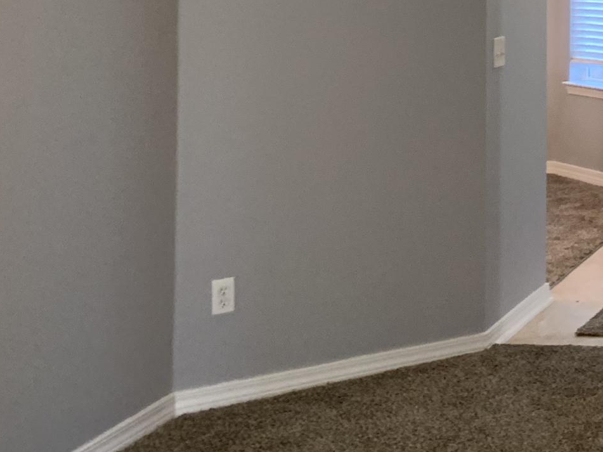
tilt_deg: +3.8
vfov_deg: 16.9
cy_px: -141
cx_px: 923
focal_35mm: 82
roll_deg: +0.2
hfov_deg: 20.2
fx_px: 1428
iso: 160
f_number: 1.8
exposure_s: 1/60
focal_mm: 4.25
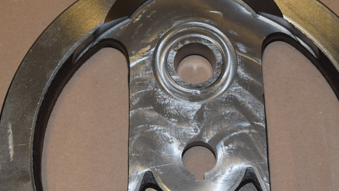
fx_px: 1142
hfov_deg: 16.9
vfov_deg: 9.5
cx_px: 205
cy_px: 177
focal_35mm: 127
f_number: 5
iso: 320
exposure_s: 1/60
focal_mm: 38
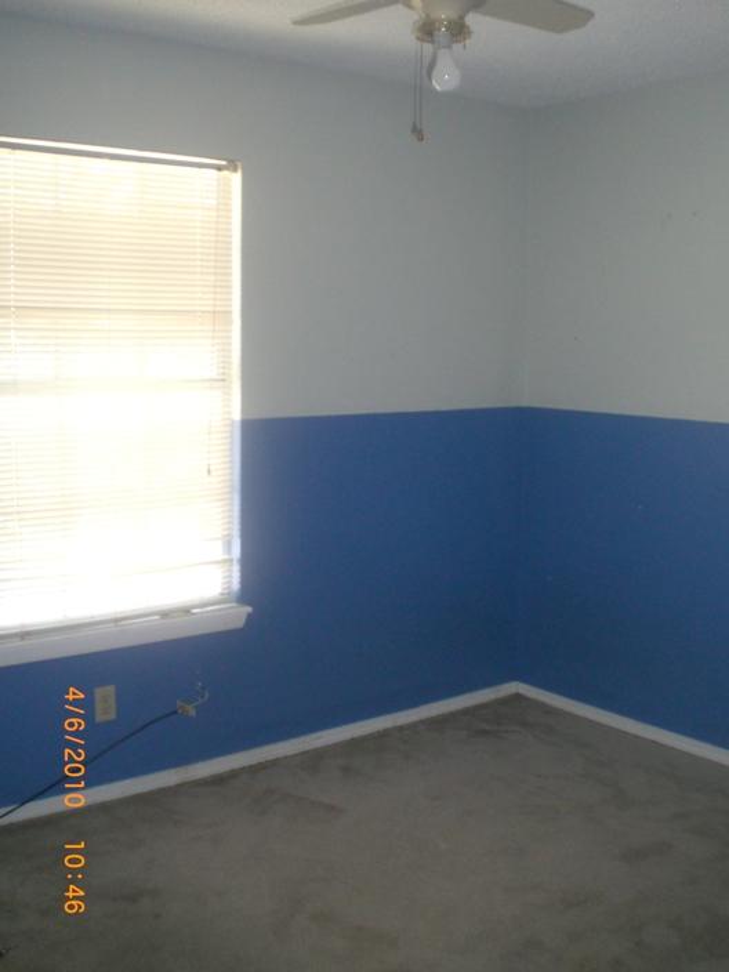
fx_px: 1067
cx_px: 364
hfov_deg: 37.7
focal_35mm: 38
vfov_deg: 49.0
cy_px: 486
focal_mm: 6.3
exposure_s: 1/60
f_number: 3.1
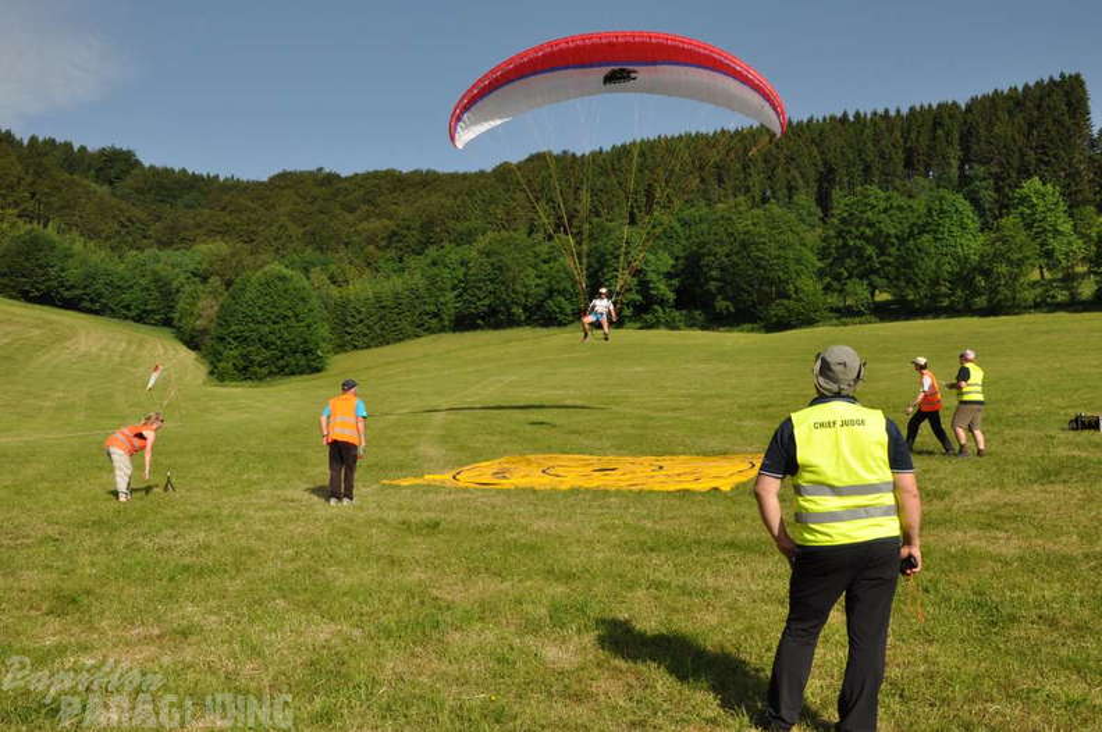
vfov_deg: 39.9
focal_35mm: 33
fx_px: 1009
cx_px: 551
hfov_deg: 57.3
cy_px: 366
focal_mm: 22
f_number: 14
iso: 200
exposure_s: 1/160
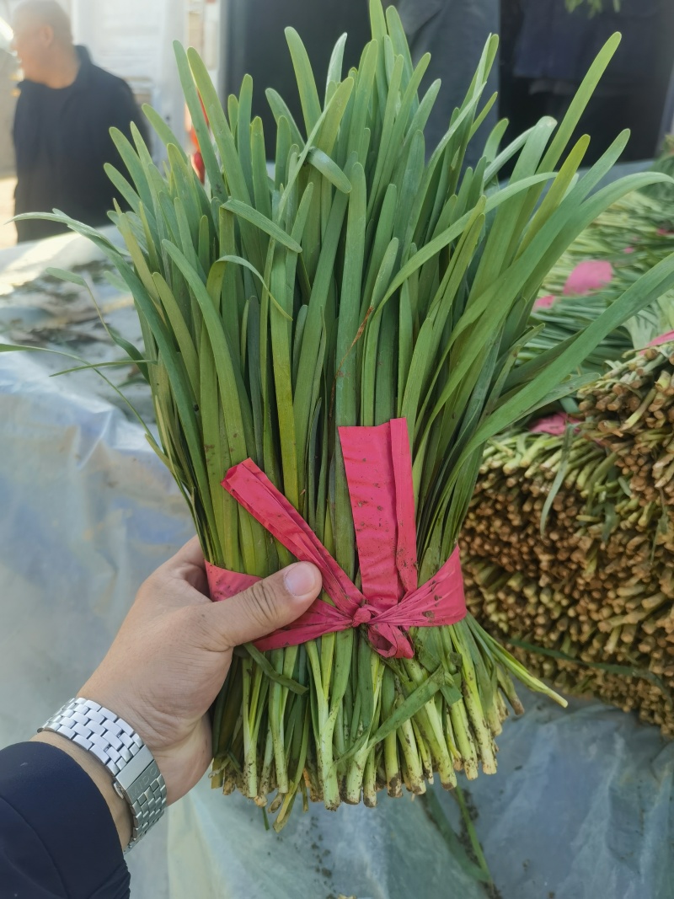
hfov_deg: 51.3
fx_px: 701
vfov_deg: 65.3
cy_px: 450
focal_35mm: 27
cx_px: 337
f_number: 1.9
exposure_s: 1/486
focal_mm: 6.67
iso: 50
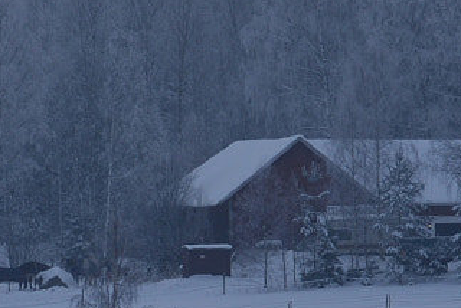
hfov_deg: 1.9
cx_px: -164
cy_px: 72
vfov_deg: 1.3
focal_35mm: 1100
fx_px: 14099
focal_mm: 220
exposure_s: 1/125
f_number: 11
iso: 180
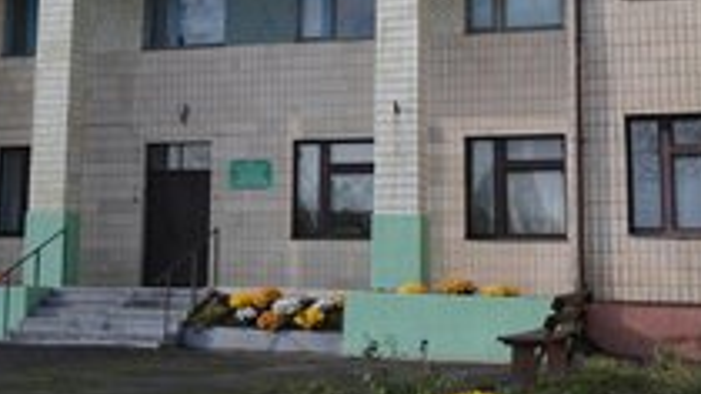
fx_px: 1301
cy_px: 65
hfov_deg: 30.0
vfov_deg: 17.1
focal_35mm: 70
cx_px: 240
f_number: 5.6
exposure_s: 1/500
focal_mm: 35
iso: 125
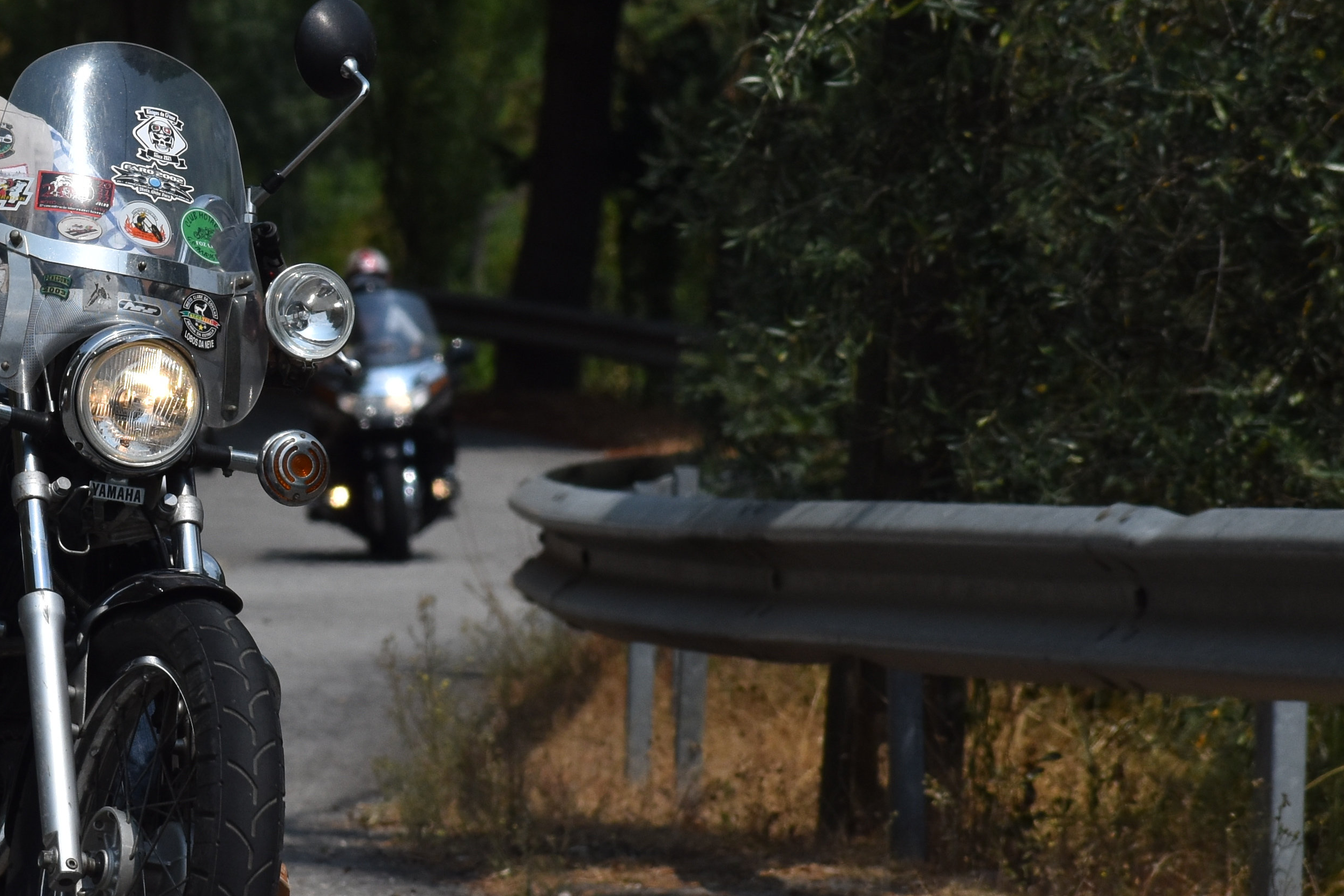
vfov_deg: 3.2
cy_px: 346
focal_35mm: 431
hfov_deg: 4.8
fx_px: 16090
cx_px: -101
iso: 220
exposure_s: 1/2000
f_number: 8
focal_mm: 120
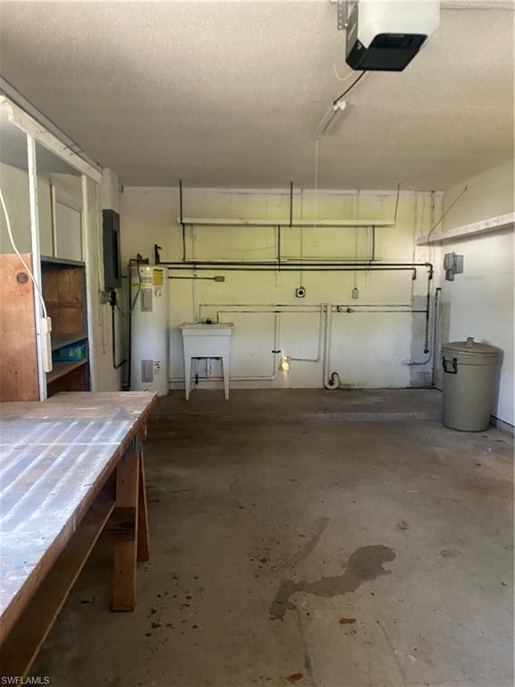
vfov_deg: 67.3
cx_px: 258
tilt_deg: -5.3
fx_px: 516
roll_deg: -0.5
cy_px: 344
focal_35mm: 26
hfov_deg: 53.1
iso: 500
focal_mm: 4.25
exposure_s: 1/30
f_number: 1.8
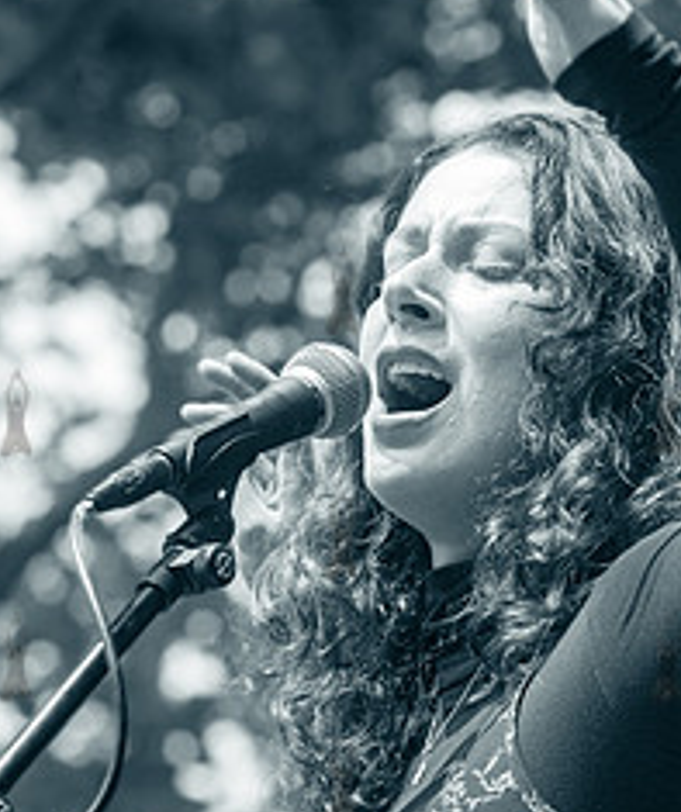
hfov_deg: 6.0
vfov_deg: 7.2
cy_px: 532
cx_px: 156
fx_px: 6492
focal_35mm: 265
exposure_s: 1/500
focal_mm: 100
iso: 3200
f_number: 4.5
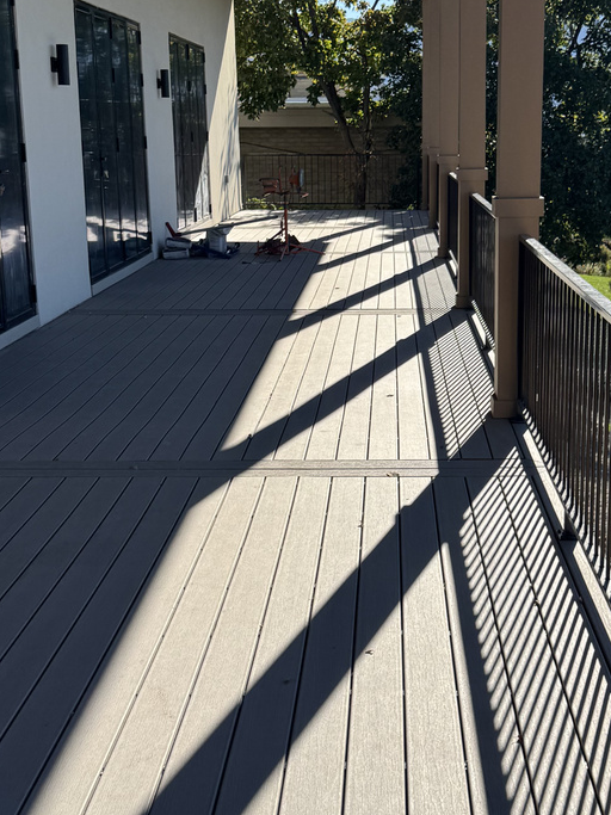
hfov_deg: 26.9
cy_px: 414
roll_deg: +1.2
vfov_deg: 35.5
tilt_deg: -13.6
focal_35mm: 54
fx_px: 1271
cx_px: 387
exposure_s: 1/4608
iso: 80
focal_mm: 6.76
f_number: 1.78
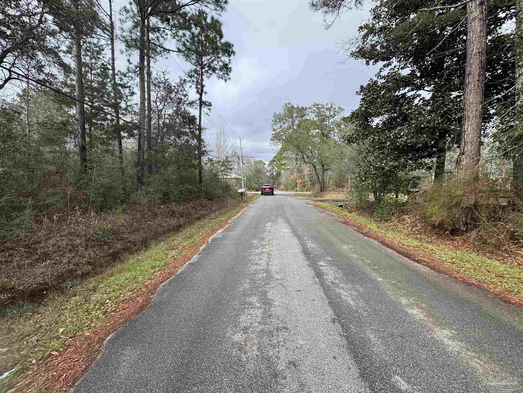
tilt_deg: -2.0
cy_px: 196
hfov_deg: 102.1
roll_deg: +1.5
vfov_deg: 85.7
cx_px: 262
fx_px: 212
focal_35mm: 14
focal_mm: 2.22
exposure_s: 1/591
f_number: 2.2
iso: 50
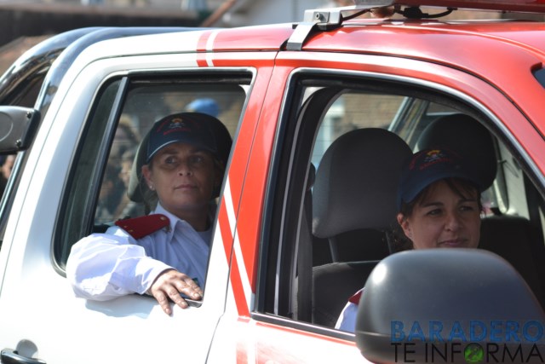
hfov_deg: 17.5
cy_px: 182
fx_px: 1772
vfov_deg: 11.7
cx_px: 272
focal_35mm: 117
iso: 400
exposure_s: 1/1000
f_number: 5.6
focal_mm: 78
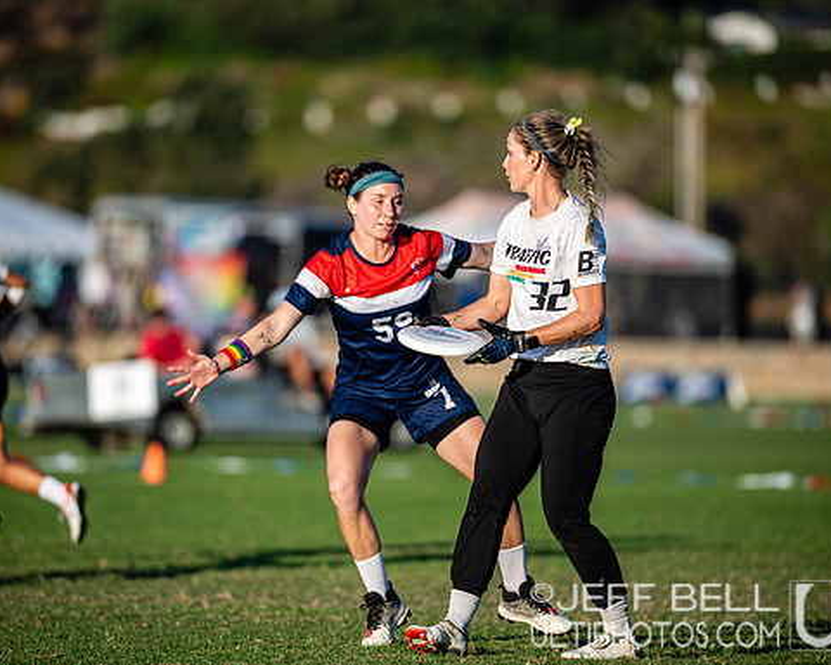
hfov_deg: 5.7
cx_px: 416
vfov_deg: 4.6
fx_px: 8362
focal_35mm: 340
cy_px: 333
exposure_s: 1/1250
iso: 100
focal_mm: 300
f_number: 3.2
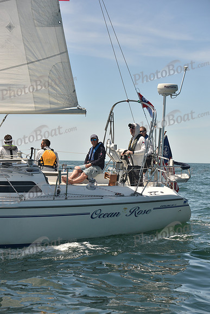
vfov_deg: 28.8
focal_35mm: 70
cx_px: 105
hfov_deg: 19.5
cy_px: 157
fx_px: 612
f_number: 5.6
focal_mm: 70
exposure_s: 1/800
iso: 250
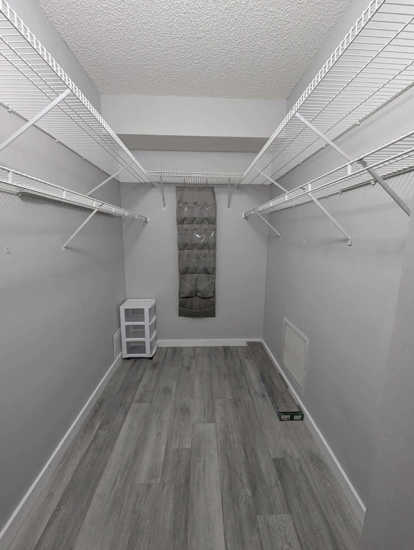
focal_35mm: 13
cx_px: 207
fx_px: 207
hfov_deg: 90.0
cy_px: 275
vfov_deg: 106.1
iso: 397
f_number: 2.2
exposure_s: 1/24
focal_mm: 1.95
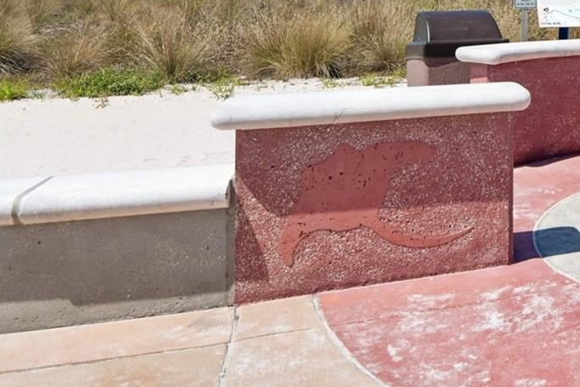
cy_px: -59
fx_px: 757
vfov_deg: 26.0
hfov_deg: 34.4
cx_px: 680
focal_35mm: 47
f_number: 8
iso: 400
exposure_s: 1/2500
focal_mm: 20
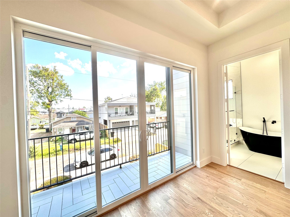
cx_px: 145
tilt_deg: -0.1
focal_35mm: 14
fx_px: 117
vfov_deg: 85.7
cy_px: 108
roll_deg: +1.9
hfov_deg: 102.1
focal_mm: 2.22
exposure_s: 1/215
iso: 40
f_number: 2.2
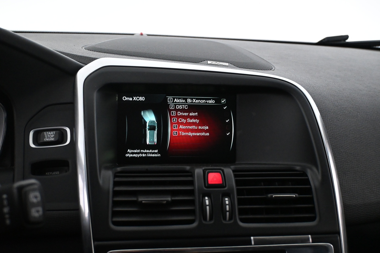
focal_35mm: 38
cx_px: 190
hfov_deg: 51.3
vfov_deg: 35.5
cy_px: 126
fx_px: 396
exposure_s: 1/60
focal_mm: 25
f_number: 4.2
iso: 5000
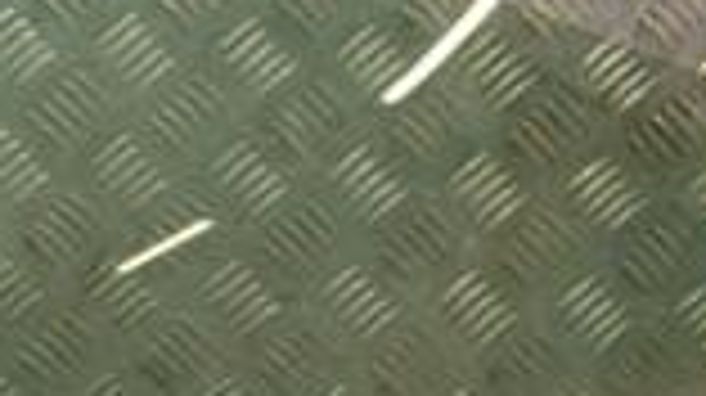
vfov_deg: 7.2
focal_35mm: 168
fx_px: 3142
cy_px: 158
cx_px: -40
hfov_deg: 12.6
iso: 800
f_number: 5
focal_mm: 28
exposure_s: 1/200
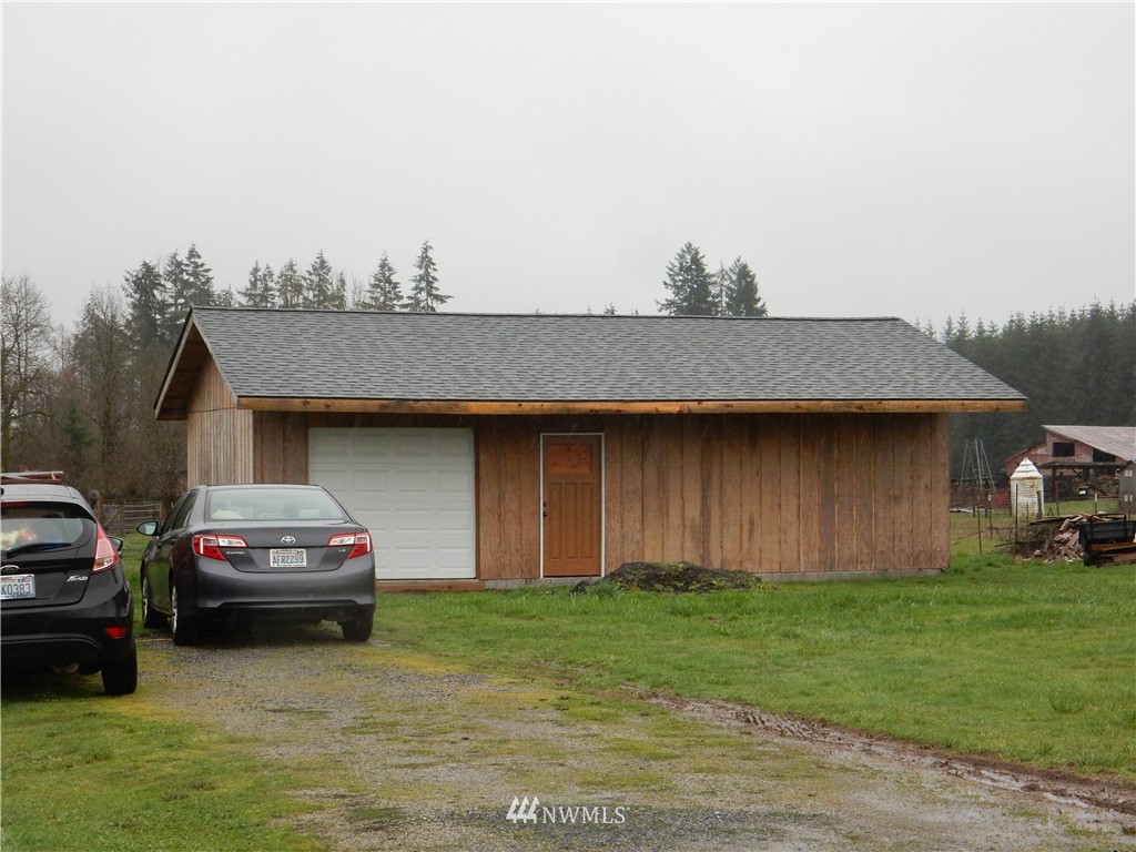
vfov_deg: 20.7
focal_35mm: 71
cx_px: 568
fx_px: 2330
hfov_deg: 27.4
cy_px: 426
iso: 200
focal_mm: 12.6
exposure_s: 1/250
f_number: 4.8
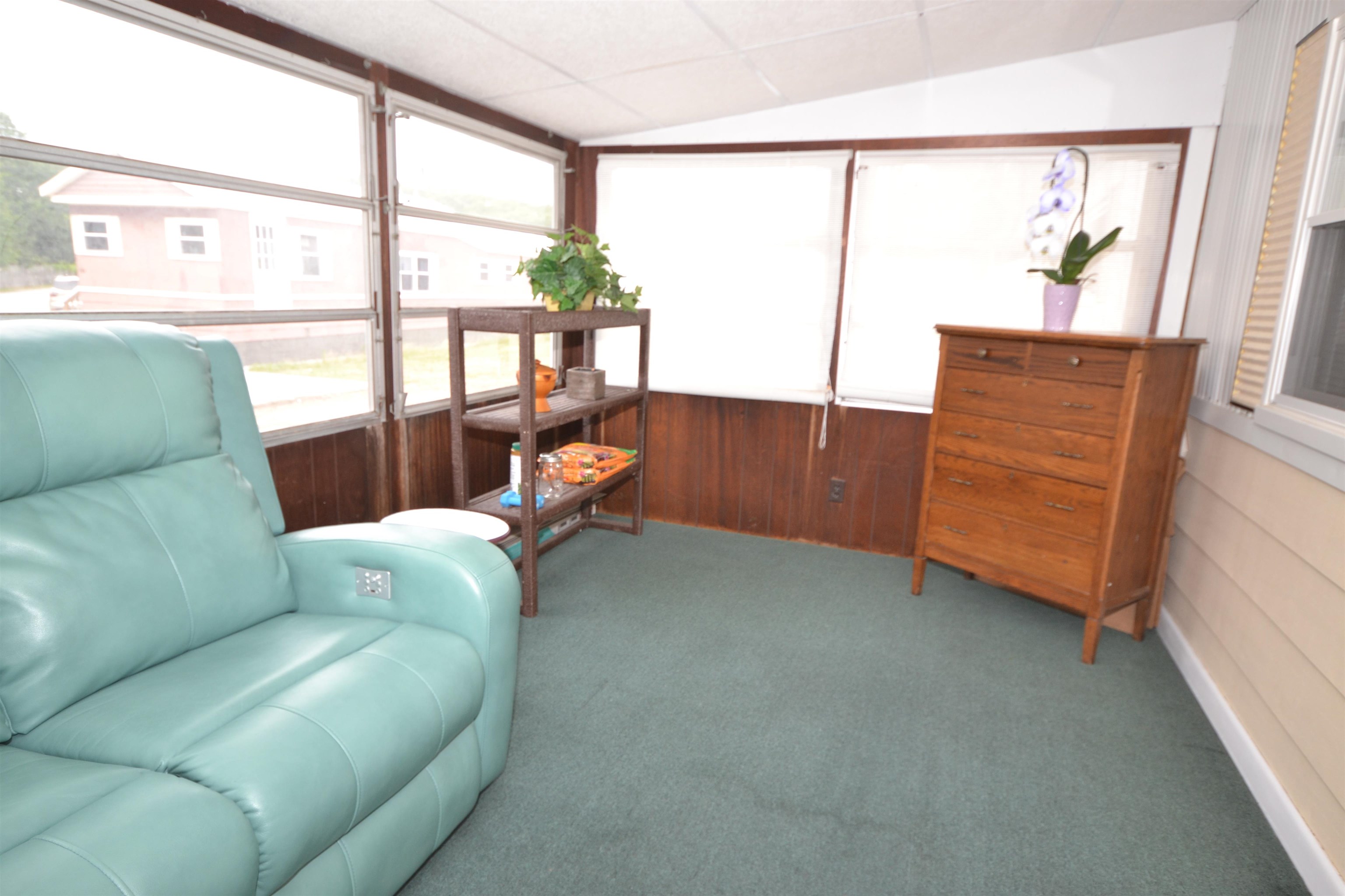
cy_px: 448
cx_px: 672
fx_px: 785
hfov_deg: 81.2
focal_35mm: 21
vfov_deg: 59.5
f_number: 5.6
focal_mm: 14
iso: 400
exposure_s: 1/80
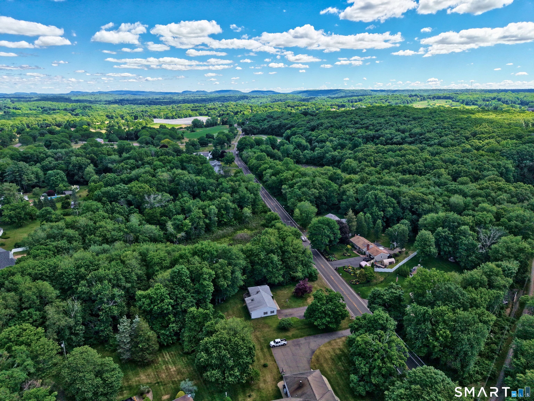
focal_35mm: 24
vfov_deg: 56.8
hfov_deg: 71.6
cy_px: 200
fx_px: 370
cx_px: 267
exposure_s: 1/2000
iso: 200
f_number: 1.8
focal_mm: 8.7
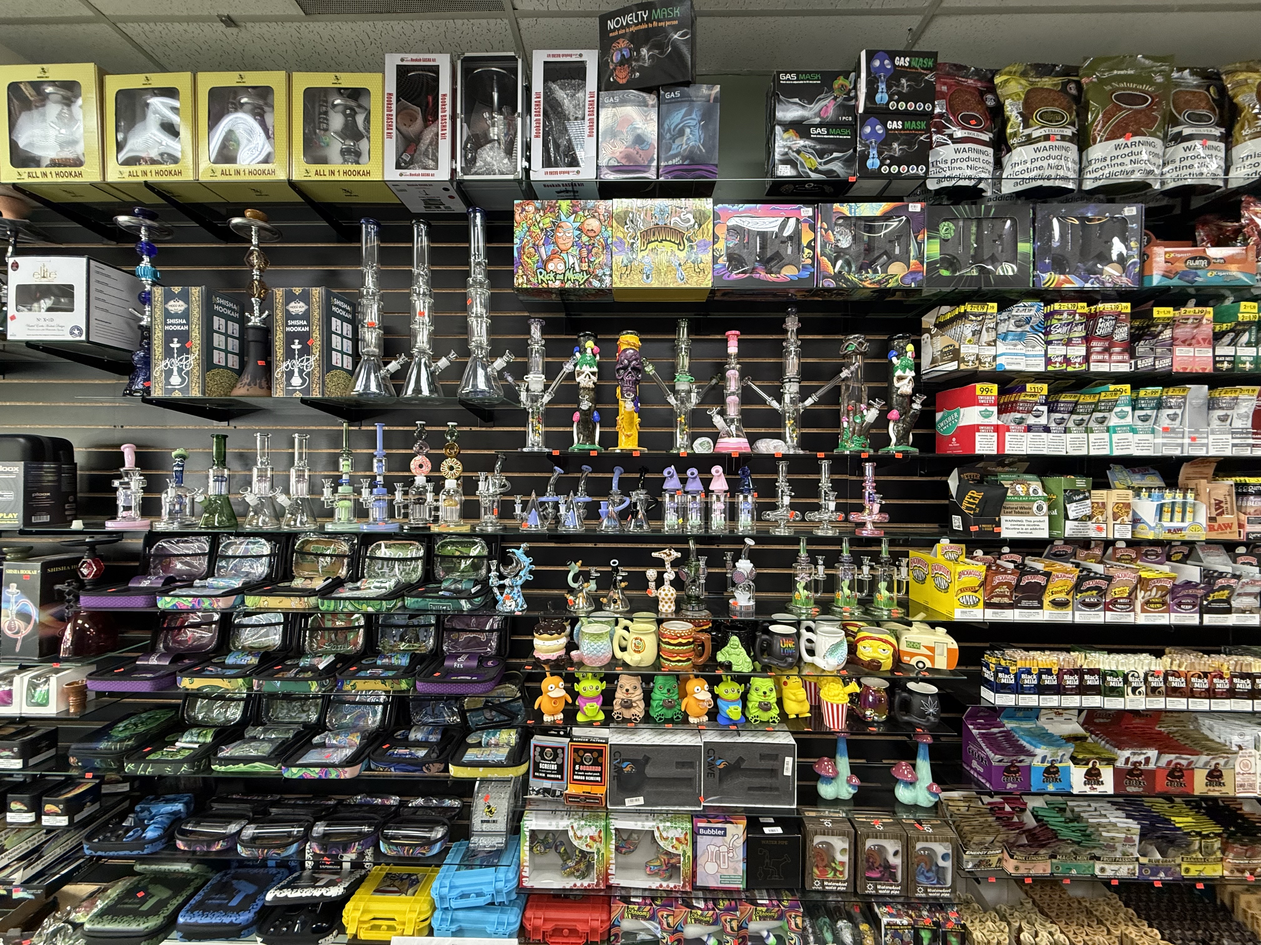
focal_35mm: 14
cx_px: 630
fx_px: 510
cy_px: 472
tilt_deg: +0.4
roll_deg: -0.8
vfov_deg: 85.7
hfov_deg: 102.1
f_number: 2.2
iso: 200
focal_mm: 2.22
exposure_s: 1/60
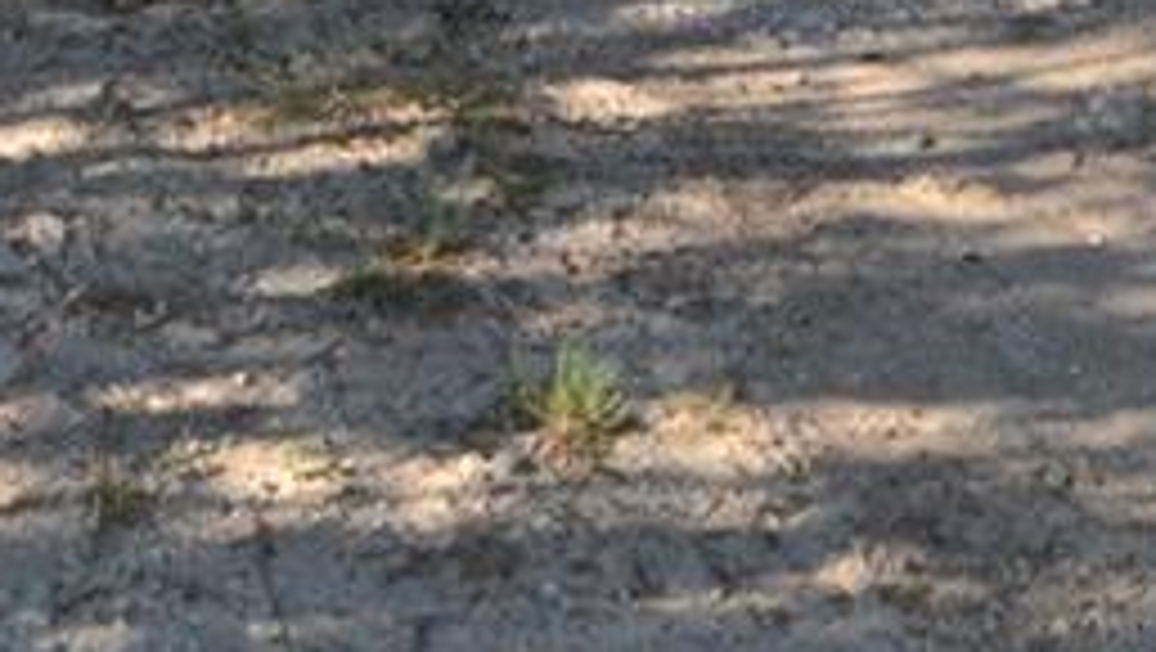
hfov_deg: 17.0
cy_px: -1711
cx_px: 207
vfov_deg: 7.6
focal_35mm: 125
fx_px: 3834
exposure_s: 1/50
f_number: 13
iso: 200
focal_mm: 10
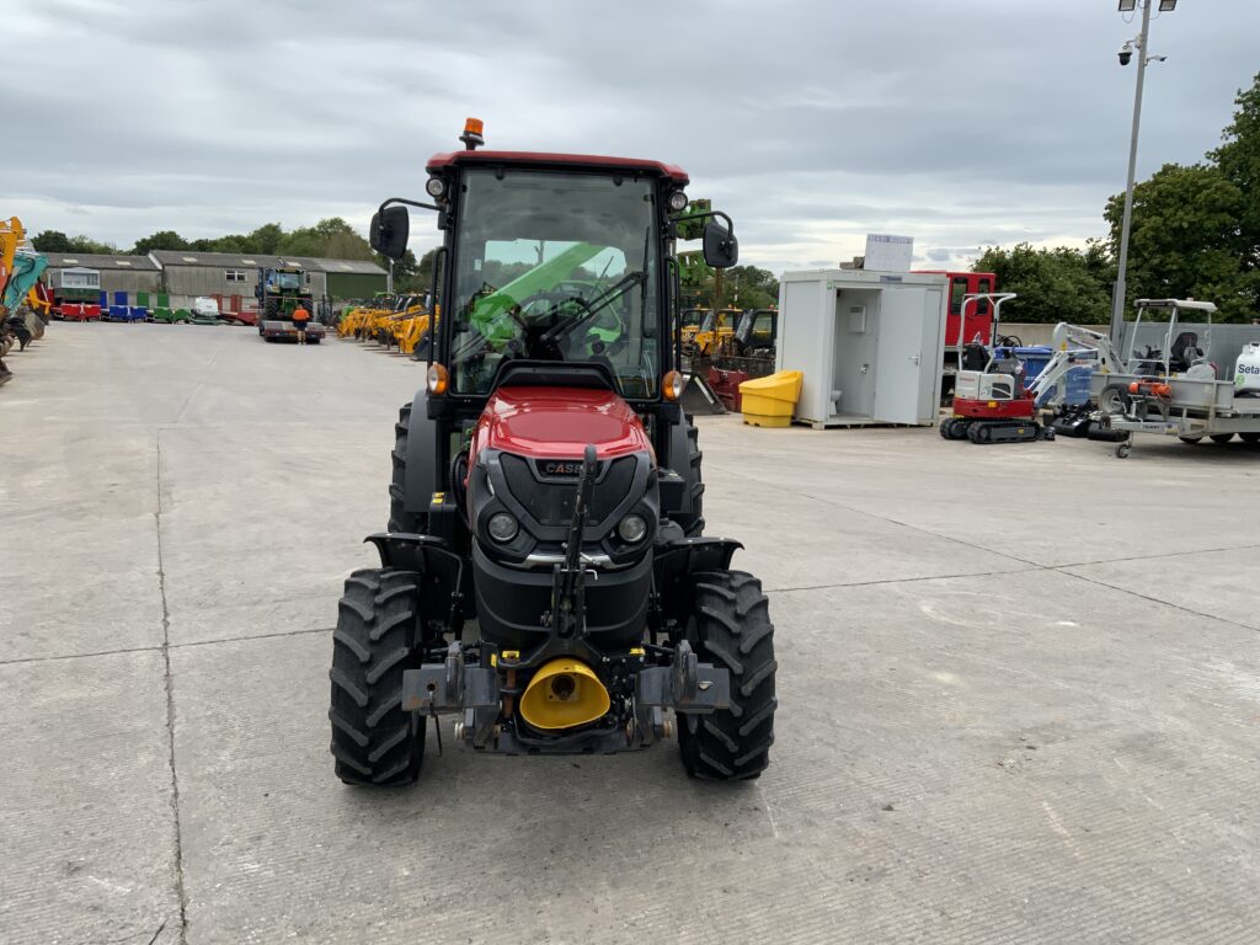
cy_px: 472
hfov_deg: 61.7
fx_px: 1056
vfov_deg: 48.2
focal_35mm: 29
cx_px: 630
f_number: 1.8
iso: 16
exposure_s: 1/1055
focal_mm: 3
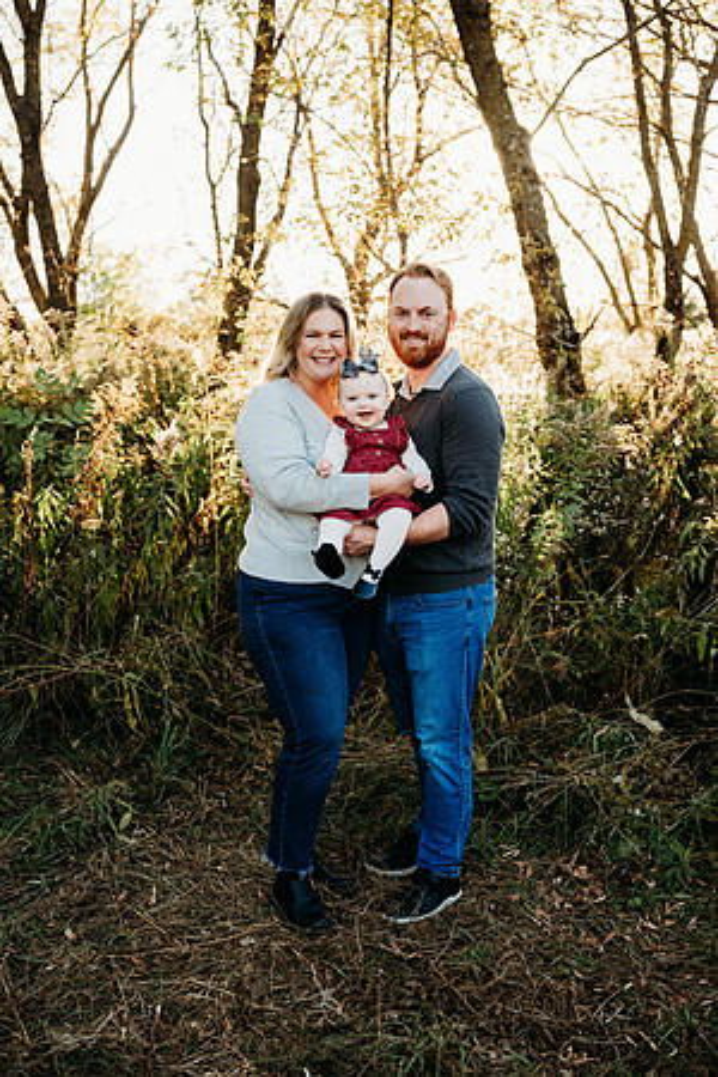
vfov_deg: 50.7
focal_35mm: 38
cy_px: 538
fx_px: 1137
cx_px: 359
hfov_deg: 35.1
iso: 640
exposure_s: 1/800
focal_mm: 38
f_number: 2.8
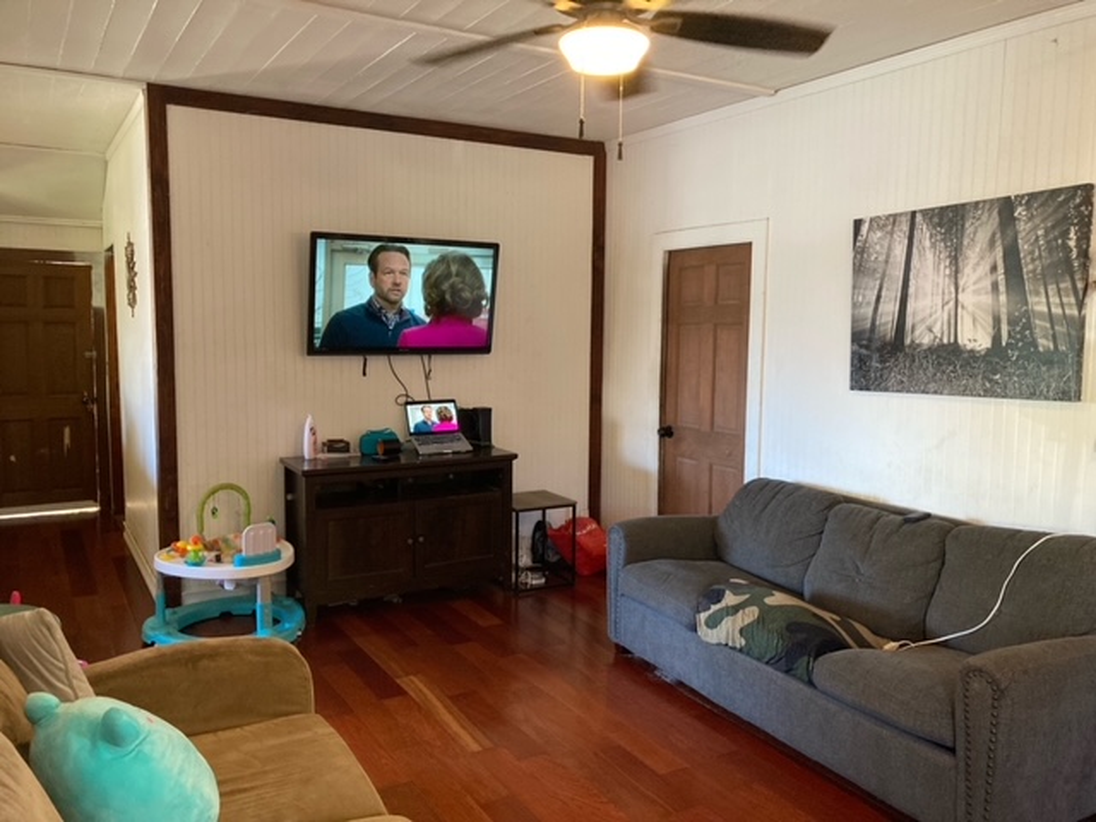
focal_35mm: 28
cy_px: 411
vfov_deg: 49.7
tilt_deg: -5.2
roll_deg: -1.1
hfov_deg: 63.4
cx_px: 548
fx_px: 887
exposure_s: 1/53
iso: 320
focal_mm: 3.99
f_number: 1.8
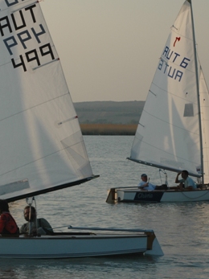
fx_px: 1498
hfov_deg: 7.9
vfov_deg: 10.6
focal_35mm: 186
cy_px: 142
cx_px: -2
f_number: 9
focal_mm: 70
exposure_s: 1/320
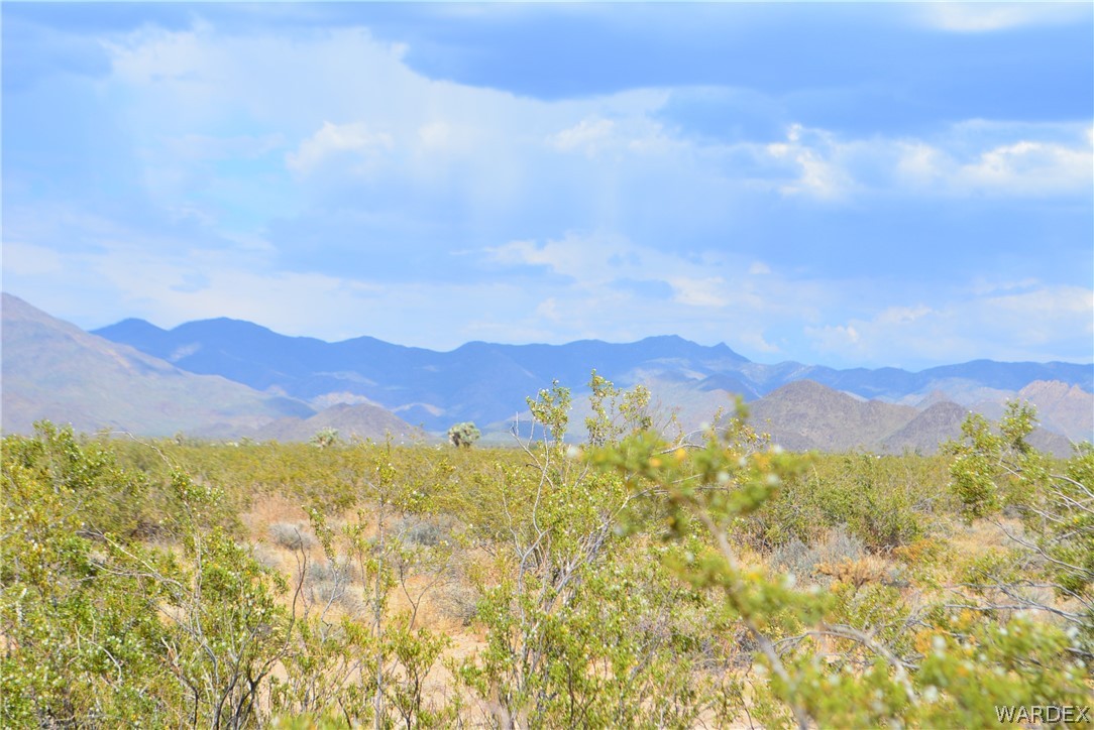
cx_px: 547
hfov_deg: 24.6
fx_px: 2508
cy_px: 365
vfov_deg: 16.6
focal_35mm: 82
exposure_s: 1/400
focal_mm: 55
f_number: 10
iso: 200
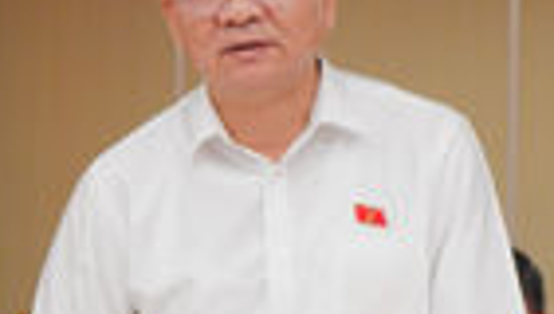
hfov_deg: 9.5
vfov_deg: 5.5
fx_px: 3297
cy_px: 263
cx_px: 593
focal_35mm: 224
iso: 1600
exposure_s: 1/125
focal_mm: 37.6
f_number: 4
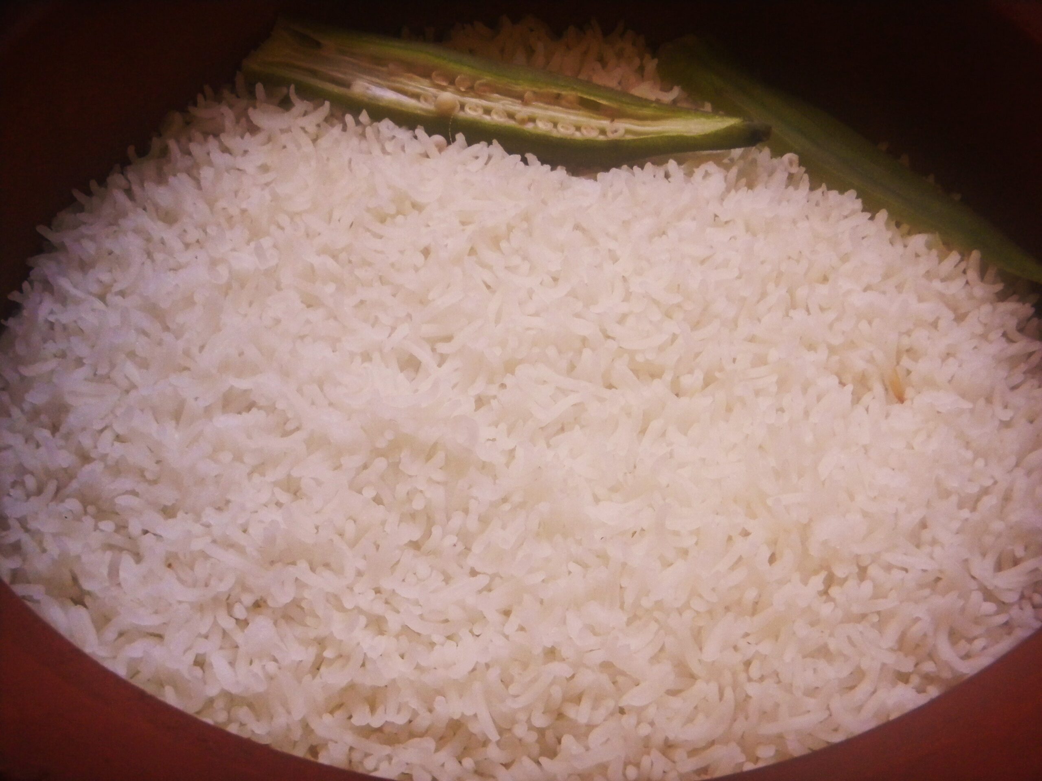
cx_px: 521
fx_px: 1656
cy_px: 390
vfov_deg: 26.6
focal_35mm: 55
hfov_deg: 34.9
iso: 366
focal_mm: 9.9
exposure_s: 1/56.5
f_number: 4.2
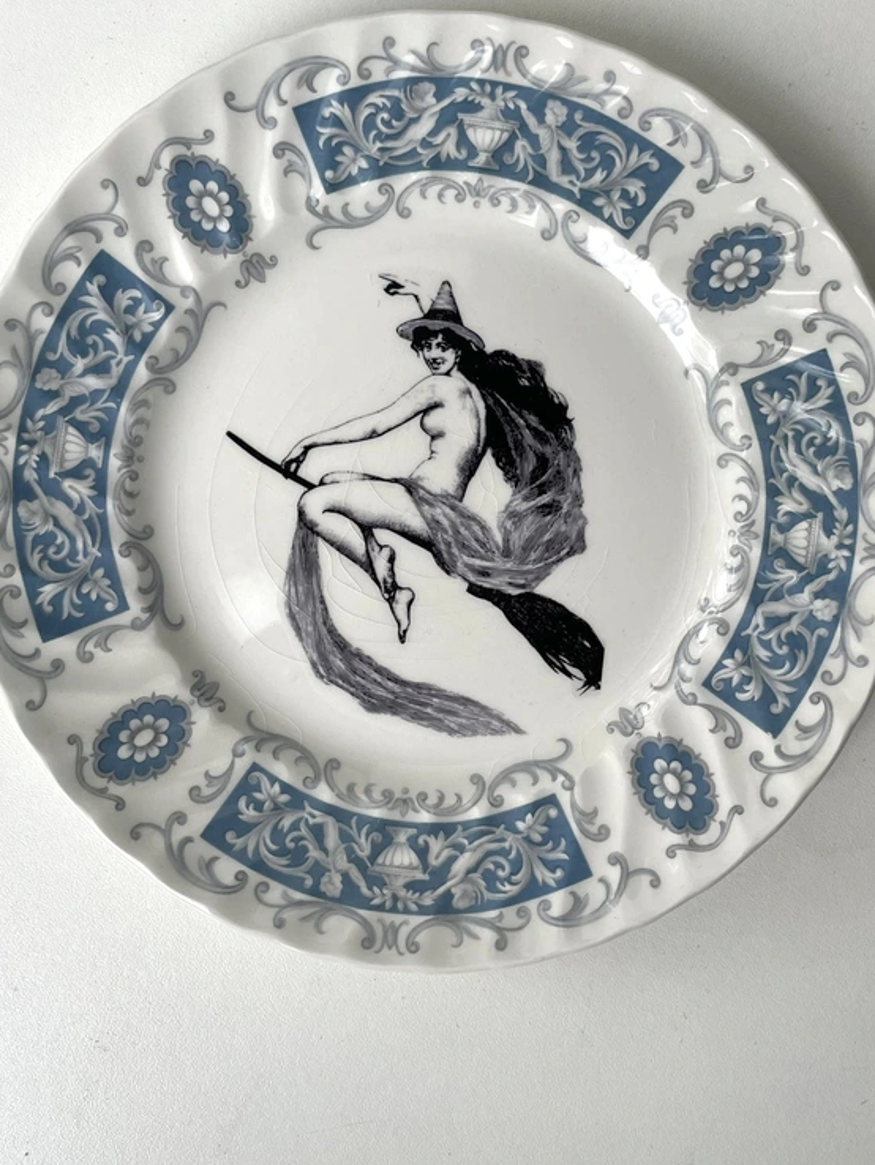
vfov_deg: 58.1
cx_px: 436
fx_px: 1044
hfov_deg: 45.5
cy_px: 497
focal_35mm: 31
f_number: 1.6
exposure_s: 1/304
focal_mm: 4.2
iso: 32
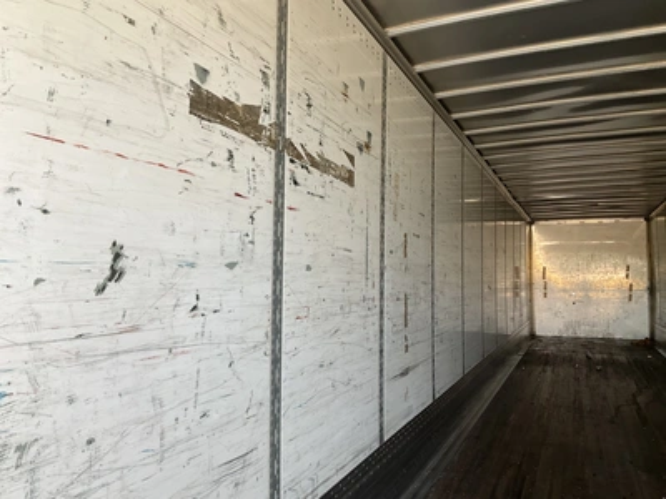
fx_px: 558
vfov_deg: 48.2
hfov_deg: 61.7
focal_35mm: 29
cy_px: 250
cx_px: 333
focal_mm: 3
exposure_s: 1/122
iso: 40
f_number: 1.8
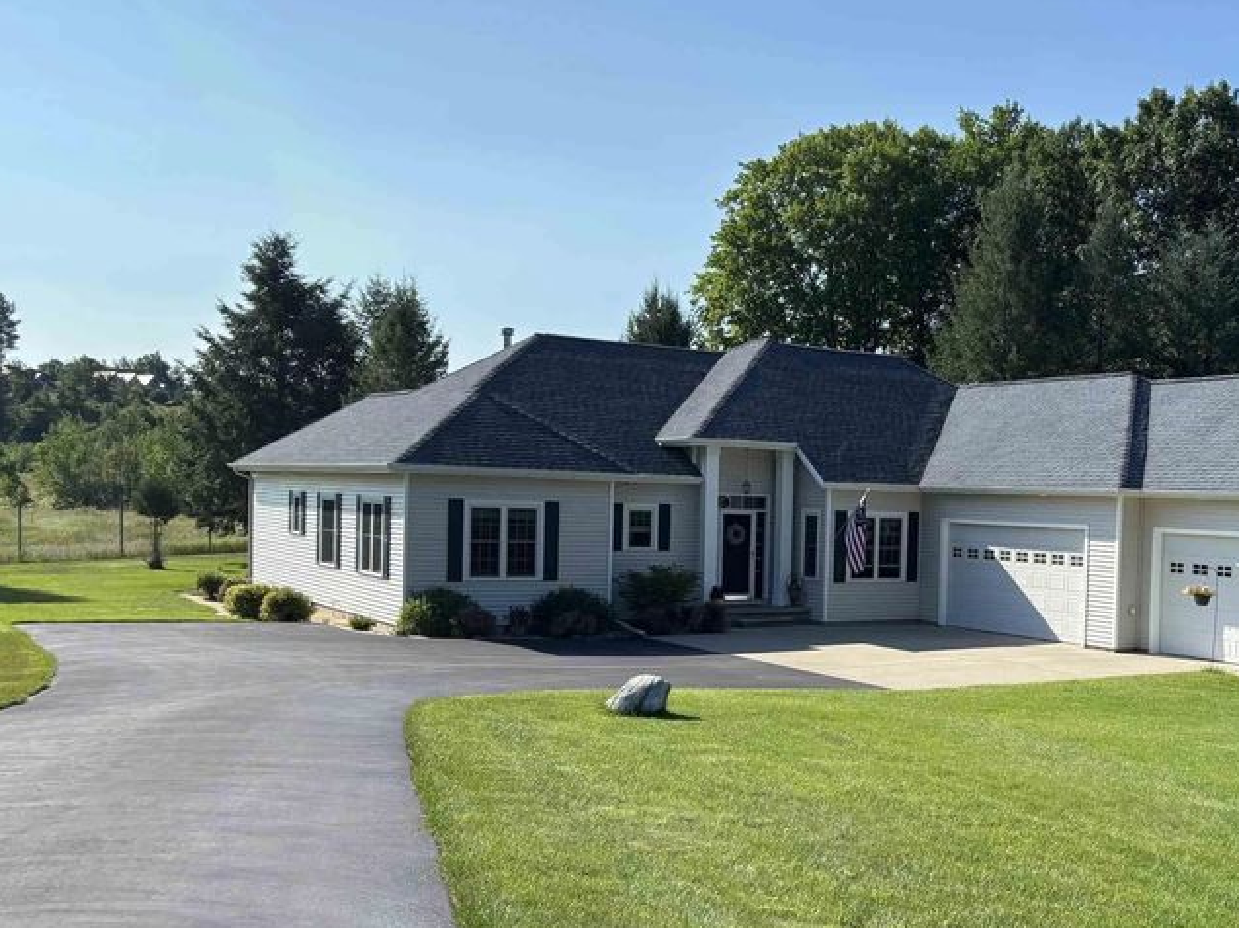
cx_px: 887
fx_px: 1503
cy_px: 541
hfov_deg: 43.7
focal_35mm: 42
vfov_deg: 34.3
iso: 50
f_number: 1.6
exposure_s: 1/3021
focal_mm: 5.96
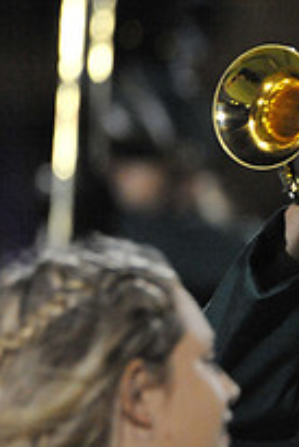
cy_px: 246
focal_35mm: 1694
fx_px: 21067
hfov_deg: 0.8
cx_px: 578
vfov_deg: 1.2
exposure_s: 1/160
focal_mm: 600
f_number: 6.3
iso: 6400
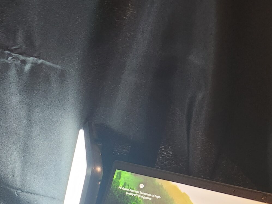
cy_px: 257
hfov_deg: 29.2
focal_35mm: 59
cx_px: -35
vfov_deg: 22.5
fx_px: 463
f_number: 1.8
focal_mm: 5.4
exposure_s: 1/120
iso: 500
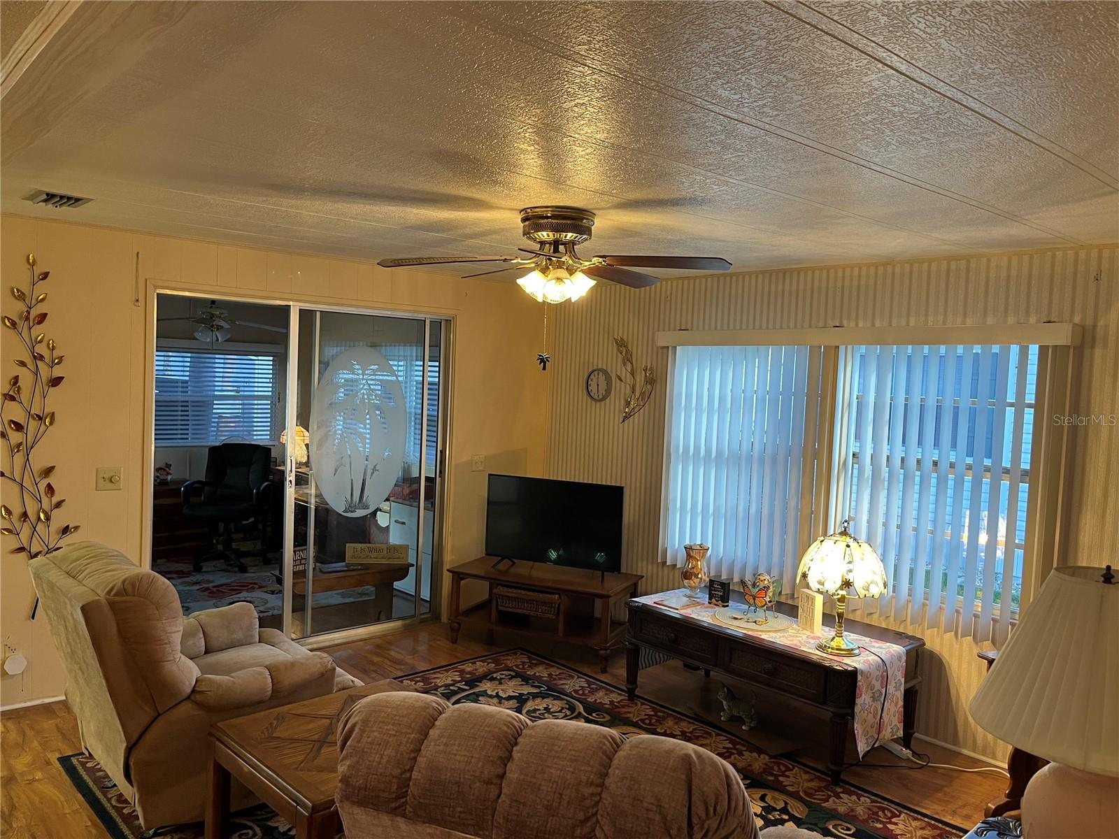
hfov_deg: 67.3
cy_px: 420
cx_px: 560
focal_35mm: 26
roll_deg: -1.9
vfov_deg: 53.1
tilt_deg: -3.0
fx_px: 840
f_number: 1.6
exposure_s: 1/60
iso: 100
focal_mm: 5.1
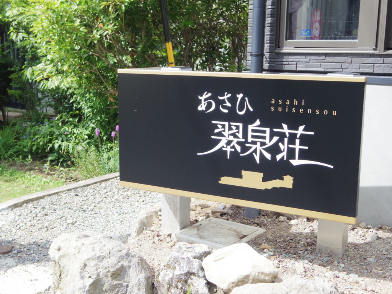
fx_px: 532
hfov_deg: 40.4
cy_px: 147
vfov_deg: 30.9
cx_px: 196
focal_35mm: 47
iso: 250
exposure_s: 1/800
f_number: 3.2
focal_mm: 8.5
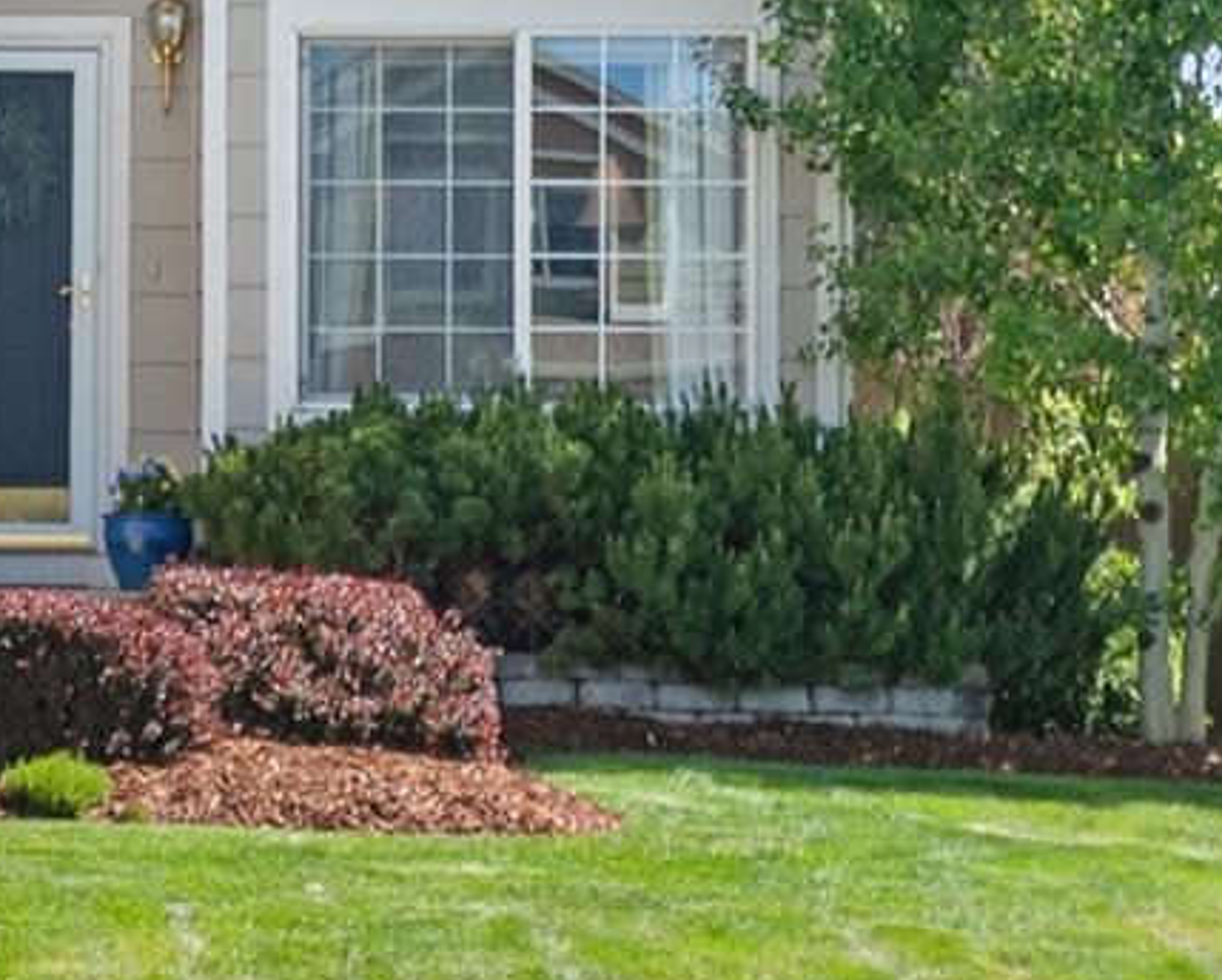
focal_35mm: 126
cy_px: -54
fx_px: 4561
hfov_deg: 14.7
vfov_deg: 12.1
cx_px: -291
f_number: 4.5
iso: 200
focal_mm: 24
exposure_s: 1/160
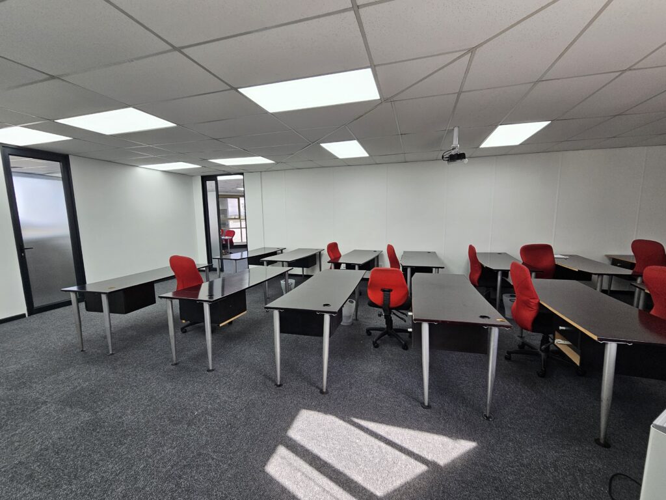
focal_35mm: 13
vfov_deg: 89.9
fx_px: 250
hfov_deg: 106.2
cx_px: 333
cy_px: 250
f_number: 2.2
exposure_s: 1/100
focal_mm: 2.2
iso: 80
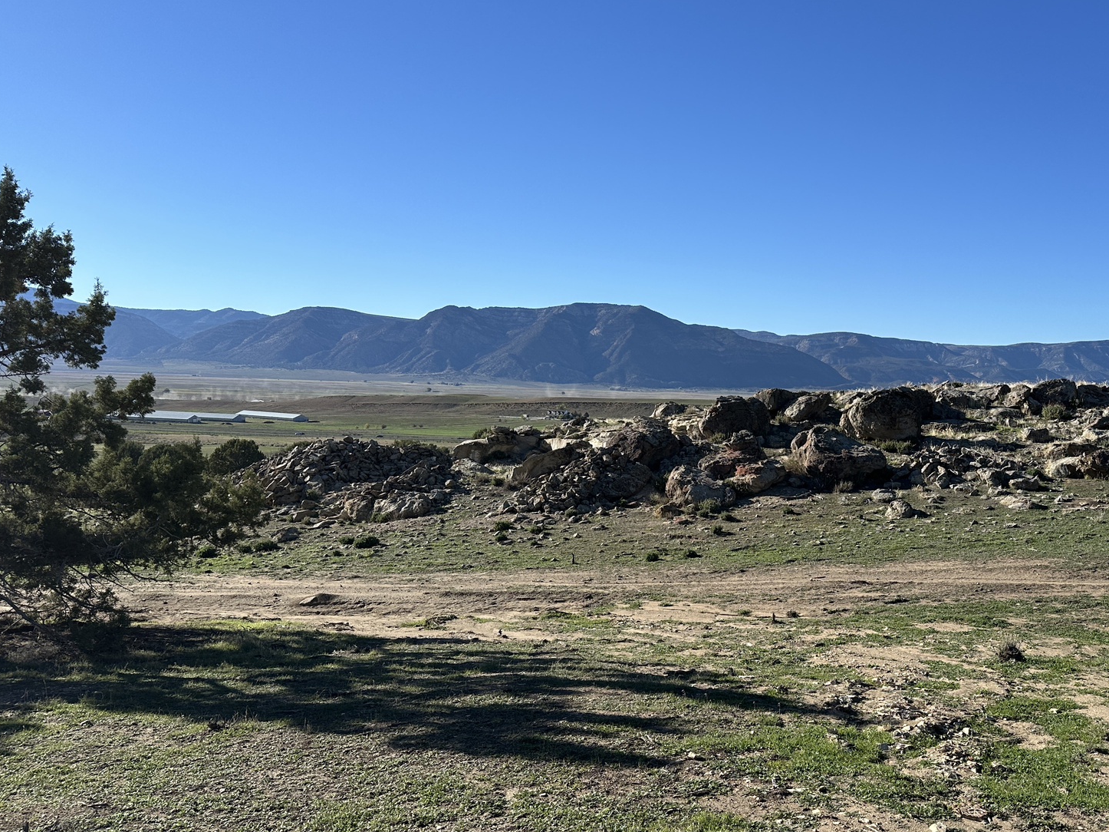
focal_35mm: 34
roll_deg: -1.1
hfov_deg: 52.8
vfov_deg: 41.8
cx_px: 749
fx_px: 1089
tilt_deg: +0.6
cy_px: 417
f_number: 1.78
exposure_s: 1/4545
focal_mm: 6.86
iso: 80
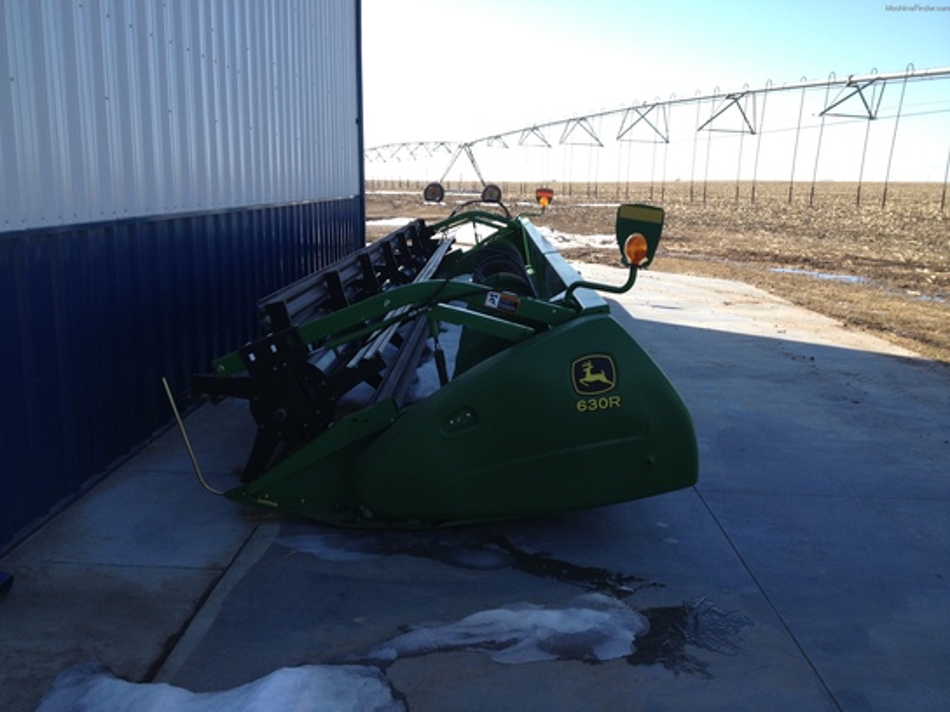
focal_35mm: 35
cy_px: 356
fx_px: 961
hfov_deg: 52.6
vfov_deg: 40.7
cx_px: 475
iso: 50
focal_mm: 4.28
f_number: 2.4
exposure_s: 1/849
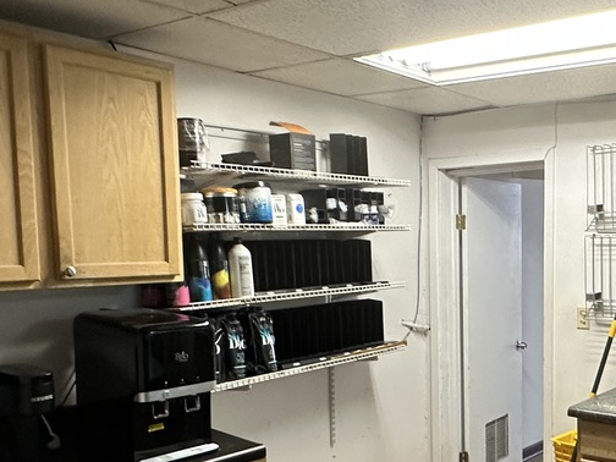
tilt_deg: -5.9
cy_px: 315
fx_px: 712
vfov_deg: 35.5
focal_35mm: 40
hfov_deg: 44.1
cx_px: 510
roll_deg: +0.6
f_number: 2.2
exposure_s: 1/60
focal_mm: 2.22
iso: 250
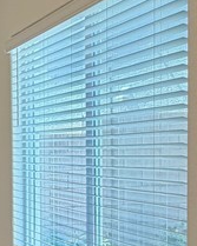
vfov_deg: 28.0
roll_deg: +2.2
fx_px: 489
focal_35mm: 67
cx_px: -180
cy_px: 181
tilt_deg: -3.4
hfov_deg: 17.4
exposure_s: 1/120
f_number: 2.2
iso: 125
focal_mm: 2.22
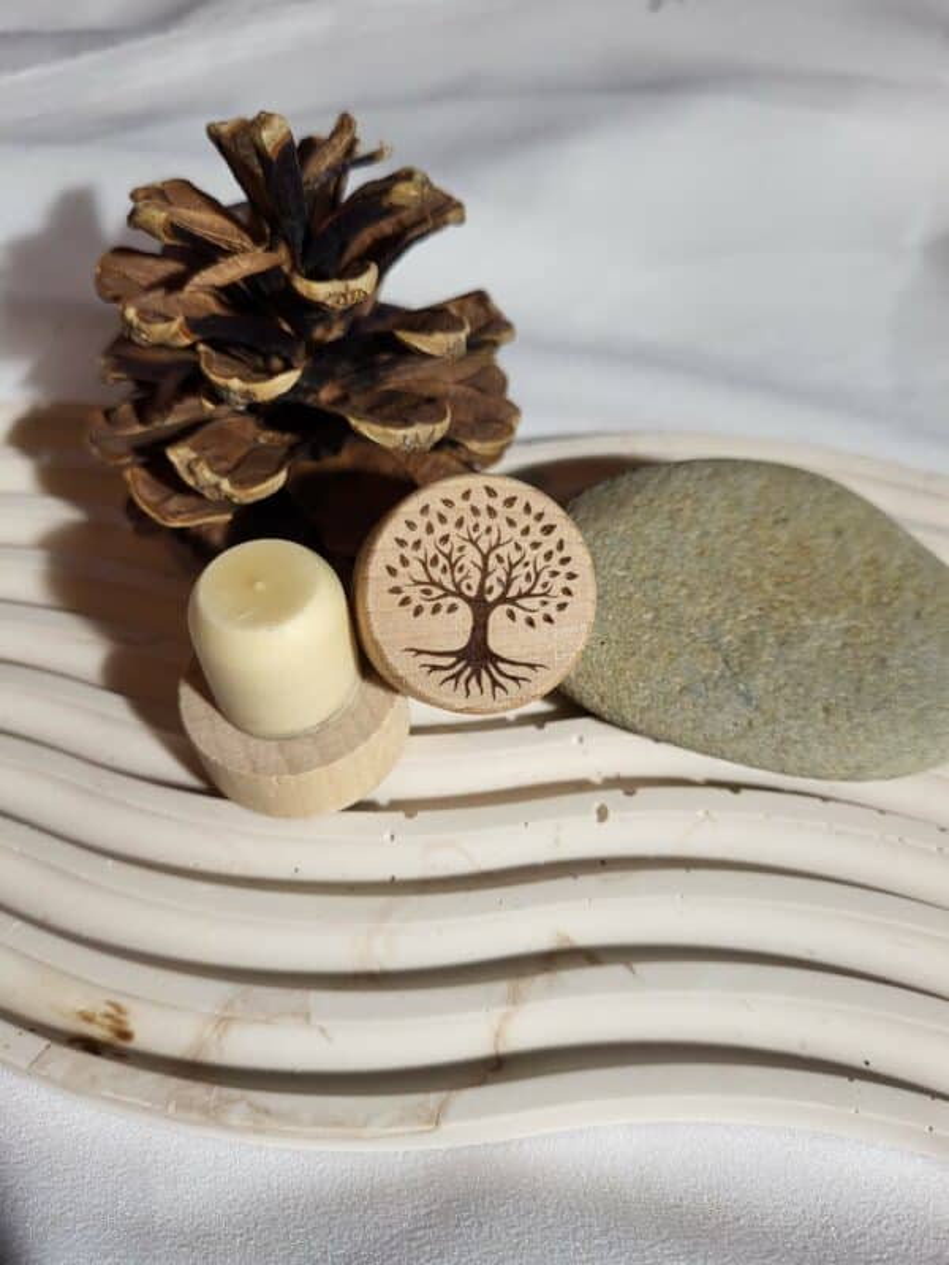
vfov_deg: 67.3
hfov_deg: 53.1
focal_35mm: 26
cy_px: 632
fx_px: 950
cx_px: 474
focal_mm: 5.4
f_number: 1.8
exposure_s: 1/100
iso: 125
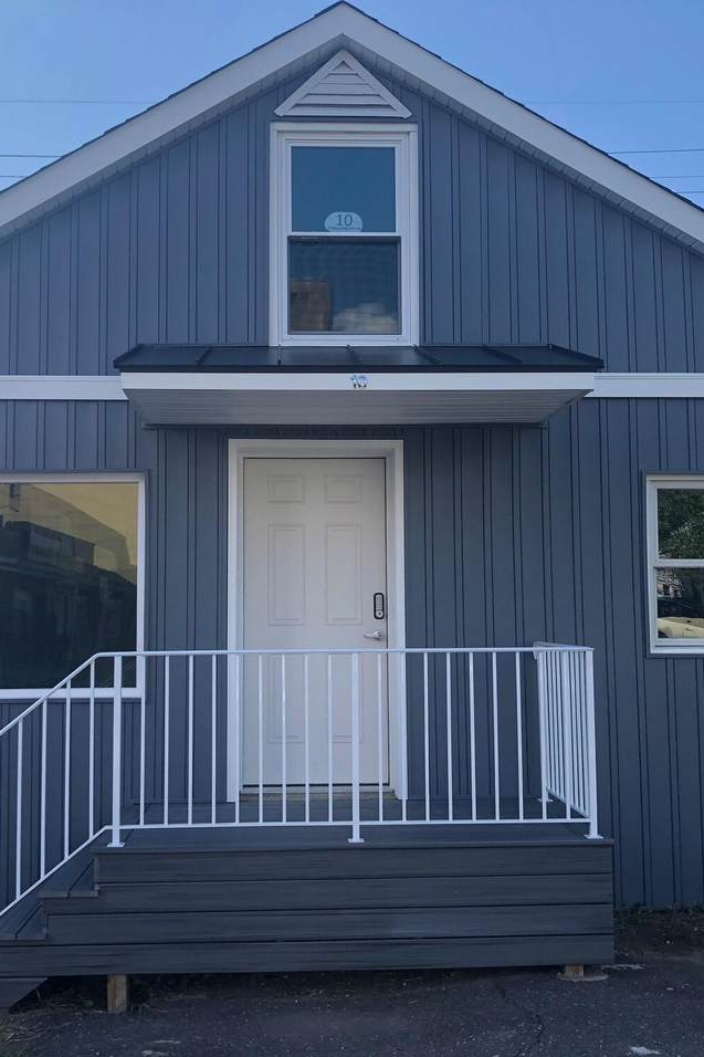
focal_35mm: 39
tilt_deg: +3.4
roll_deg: +0.5
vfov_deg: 49.6
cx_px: 328
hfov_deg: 34.2
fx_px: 1144
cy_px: 530
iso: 20
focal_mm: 3.99
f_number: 1.8
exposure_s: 1/615
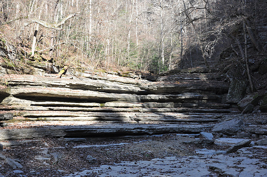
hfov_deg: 31.9
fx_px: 467
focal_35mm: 63
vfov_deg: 21.5
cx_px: 134
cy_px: 88
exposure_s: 1/320
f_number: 9
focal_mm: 42
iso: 800
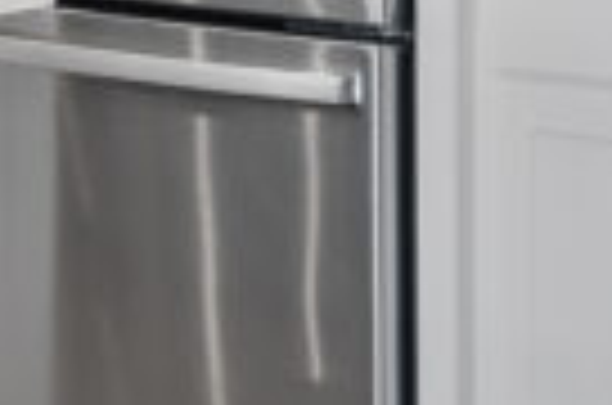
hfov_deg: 8.3
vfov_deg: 6.3
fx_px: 3524
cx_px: -1264
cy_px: -484
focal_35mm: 208
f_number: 9
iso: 100
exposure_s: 1/4
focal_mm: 27.5
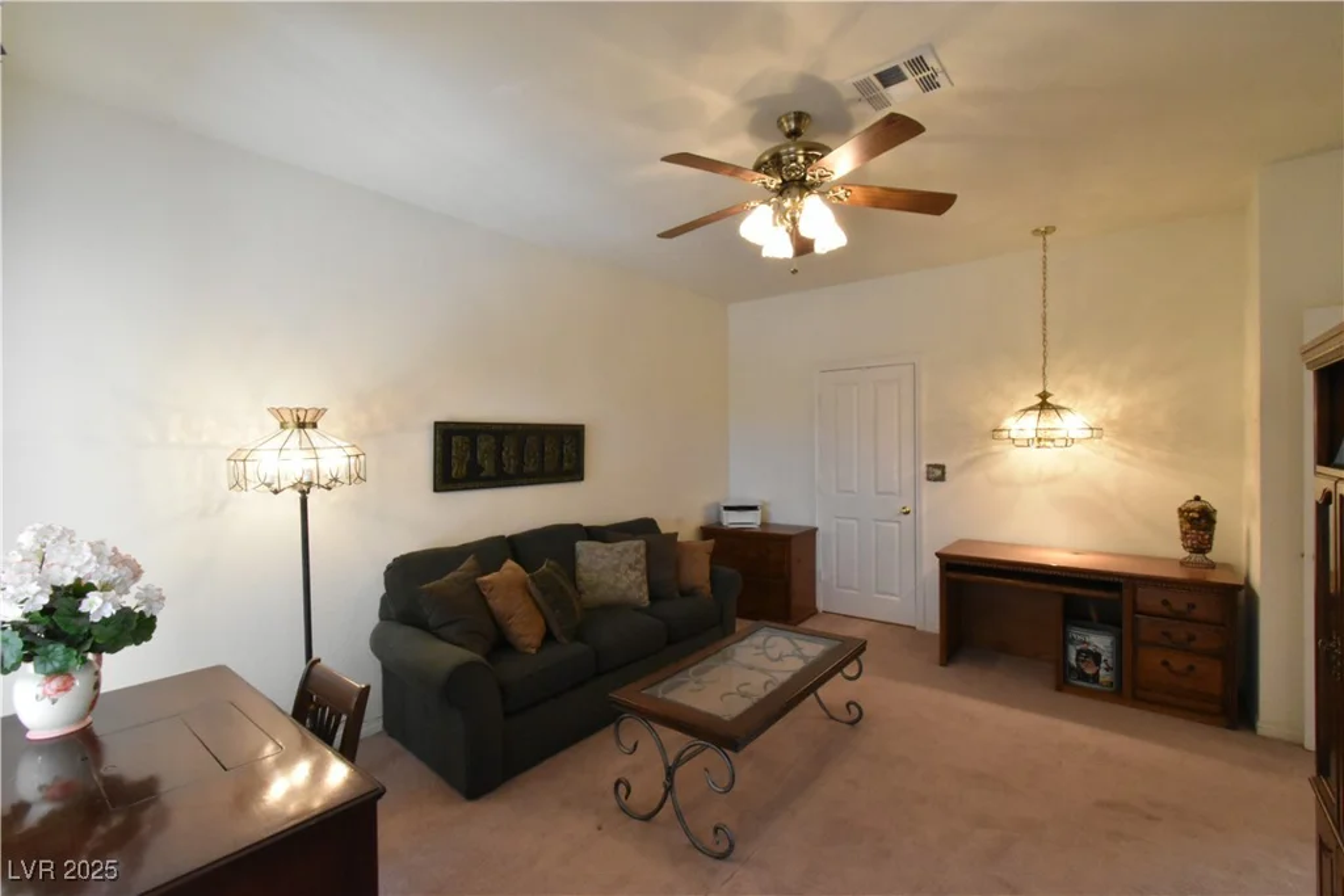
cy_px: 448
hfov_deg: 100.4
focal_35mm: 15
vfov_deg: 77.3
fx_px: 560
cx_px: 672
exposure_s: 1/10
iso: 4000
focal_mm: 10
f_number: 22
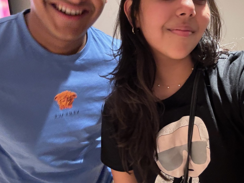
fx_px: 204
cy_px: 75
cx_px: 144
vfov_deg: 48.0
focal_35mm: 29
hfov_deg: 61.2
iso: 640
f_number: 1.9
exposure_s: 1/21
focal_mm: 2.69
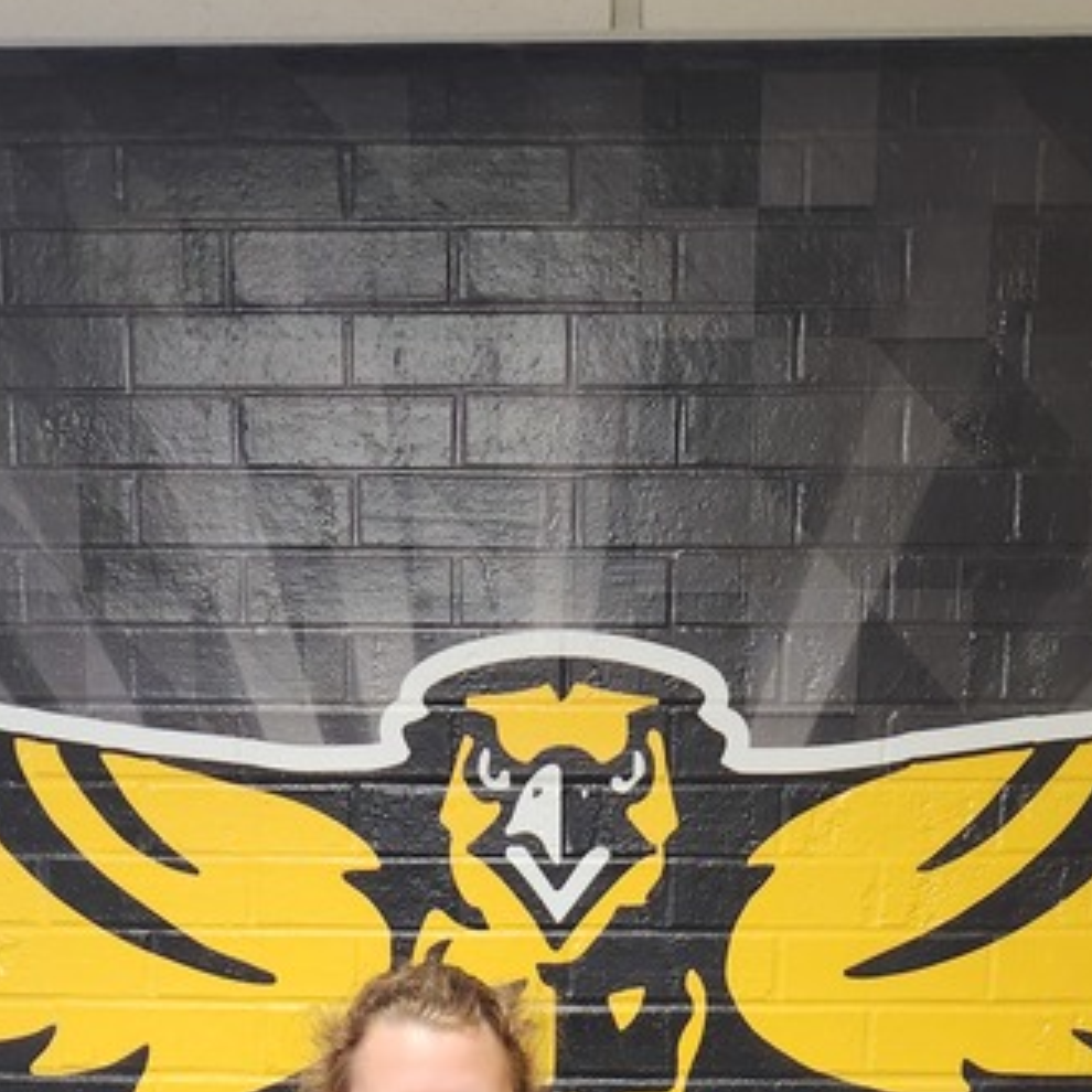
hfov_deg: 27.3
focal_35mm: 63
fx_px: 2248
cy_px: 1625
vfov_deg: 22.5
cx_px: 506
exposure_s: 1/120
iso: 160
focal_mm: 5.4
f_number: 1.8
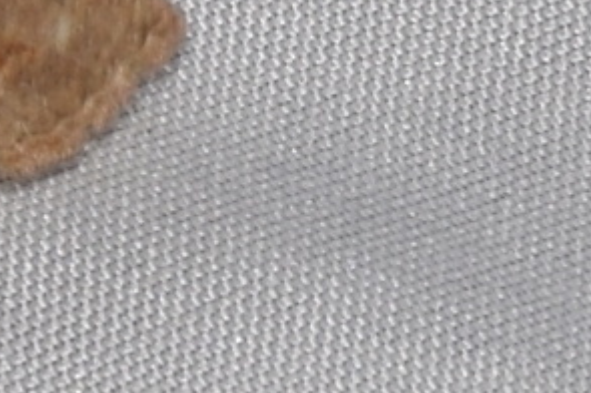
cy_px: 8
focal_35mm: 683
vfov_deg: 2.0
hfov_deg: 3.0
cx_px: -354
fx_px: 11200
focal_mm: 140
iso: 100
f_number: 13
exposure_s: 1/160
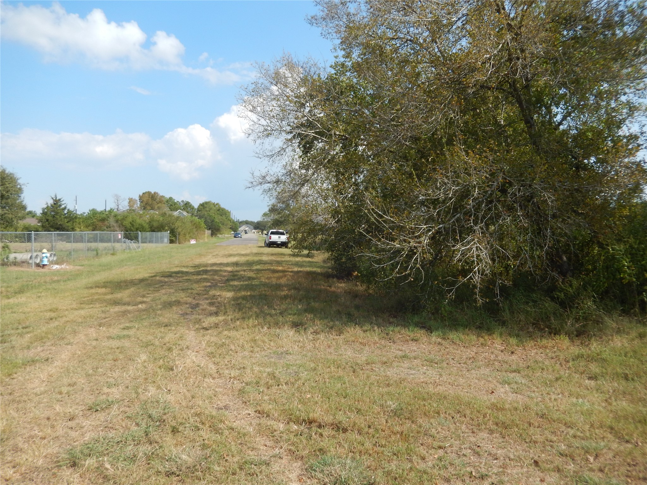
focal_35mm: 25
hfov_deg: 69.4
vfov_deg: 54.9
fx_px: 467
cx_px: 324
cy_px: 242
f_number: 3.4
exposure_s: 1/1000
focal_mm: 4.5
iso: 125
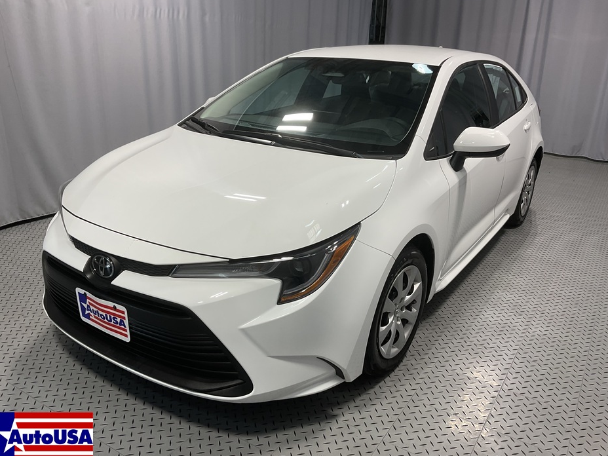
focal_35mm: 30
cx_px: 303
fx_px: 527
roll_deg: -2.2
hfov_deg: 60.0
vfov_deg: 46.8
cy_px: 232
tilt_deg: -19.1
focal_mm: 3
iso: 20
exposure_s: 1/120
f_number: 1.8
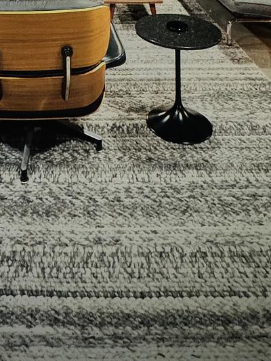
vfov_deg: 30.6
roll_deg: +0.6
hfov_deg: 33.0
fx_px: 438
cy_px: -149
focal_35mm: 42
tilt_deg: -0.2
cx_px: 38
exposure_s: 1/29
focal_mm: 2.22
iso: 1600
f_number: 2.2
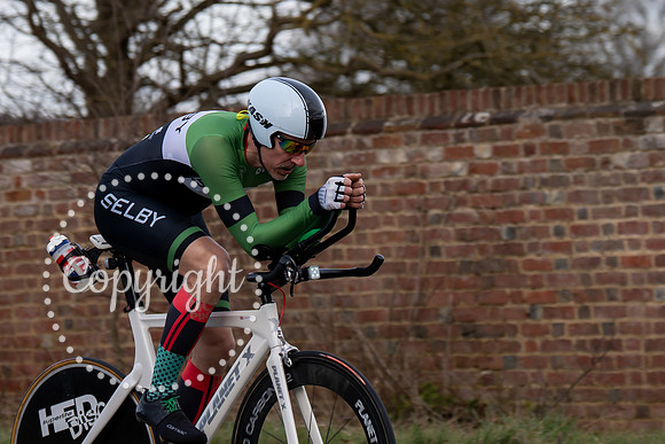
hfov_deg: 8.8
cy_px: 135
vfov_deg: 5.9
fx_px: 4334
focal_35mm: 235
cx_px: 298
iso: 125
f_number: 3.5
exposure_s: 1/800
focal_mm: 102
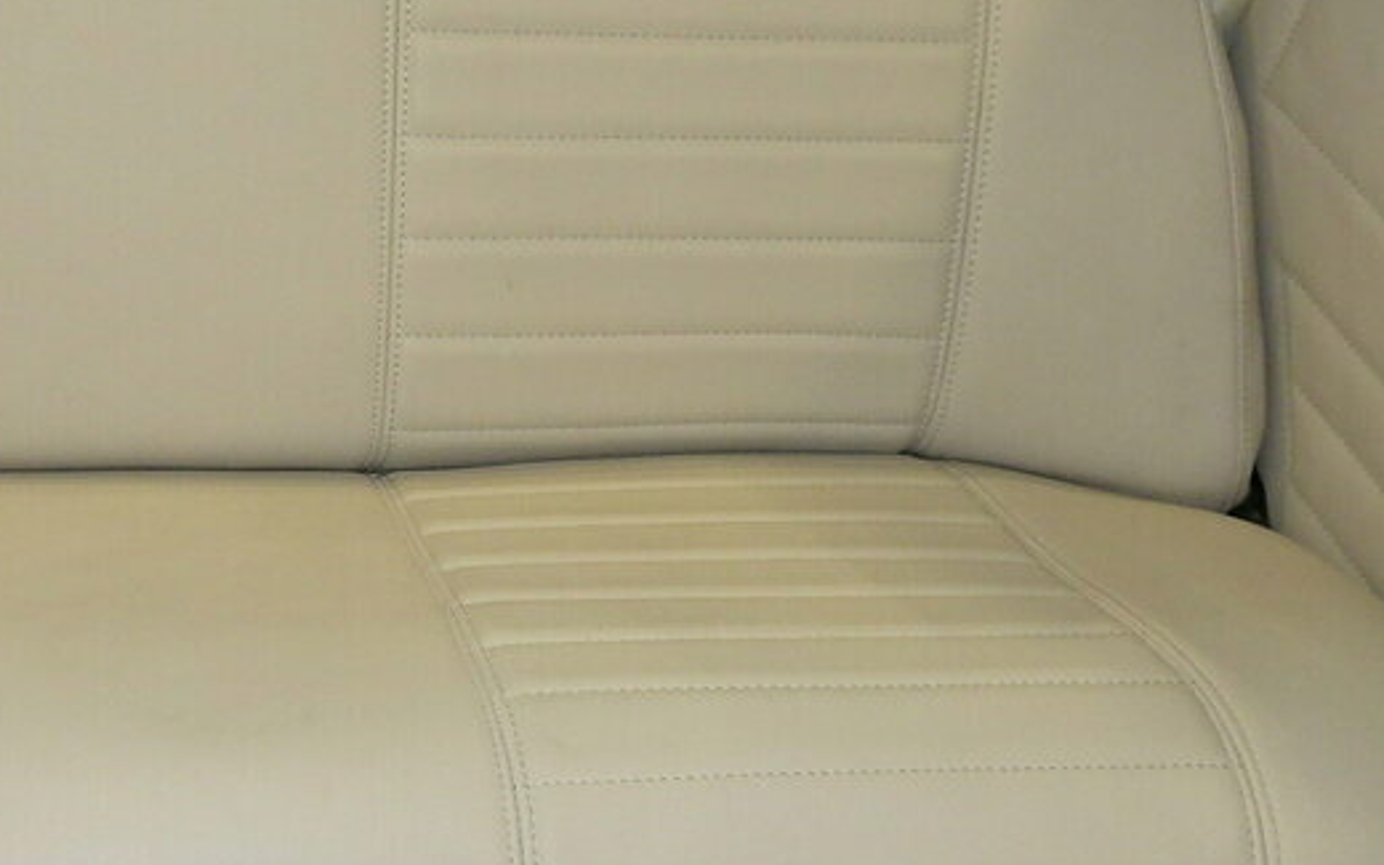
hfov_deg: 28.1
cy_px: 349
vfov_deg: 18.3
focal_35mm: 71
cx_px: 194
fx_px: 2678
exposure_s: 1/25
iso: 200
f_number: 3.5
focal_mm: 4.92
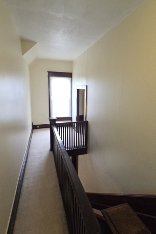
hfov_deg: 67.4
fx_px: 117
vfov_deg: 89.9
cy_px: 110
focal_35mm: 18
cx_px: 79
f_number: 2.2
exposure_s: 1/60
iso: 200
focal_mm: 2.2
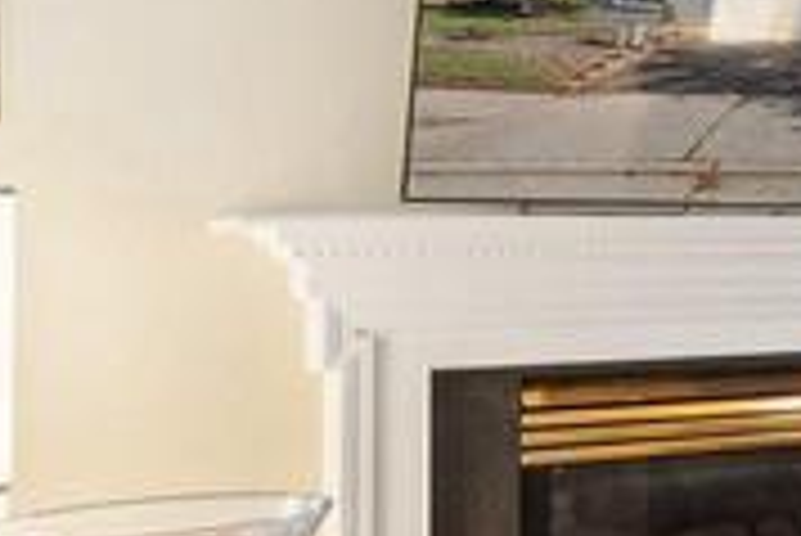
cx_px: 1872
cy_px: 282
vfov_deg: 14.9
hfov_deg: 14.8
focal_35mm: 92
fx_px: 2049
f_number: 8
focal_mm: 16
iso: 200
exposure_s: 1/3.33
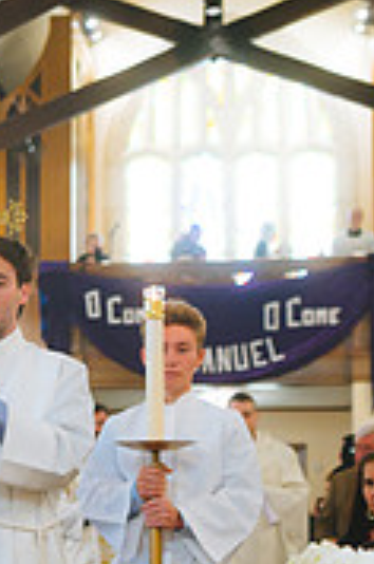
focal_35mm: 106
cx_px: -30
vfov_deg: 19.0
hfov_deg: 12.7
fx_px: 1658
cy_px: 510
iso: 2500
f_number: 2.8
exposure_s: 1/200
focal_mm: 42
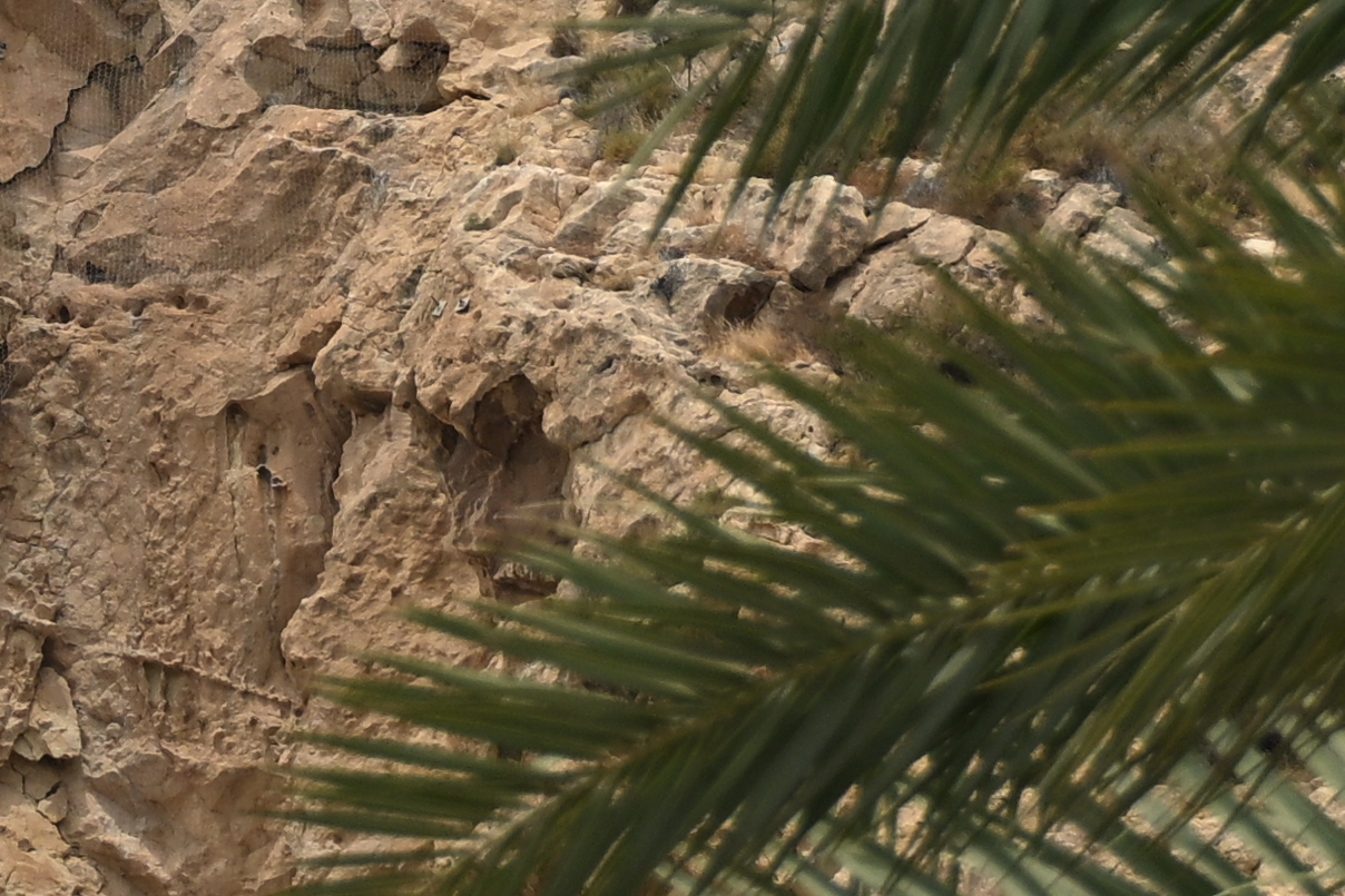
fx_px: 21702
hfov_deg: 3.5
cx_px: -431
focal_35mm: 581
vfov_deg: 2.4
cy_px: -524
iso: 200
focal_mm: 84
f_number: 6
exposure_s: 1/500
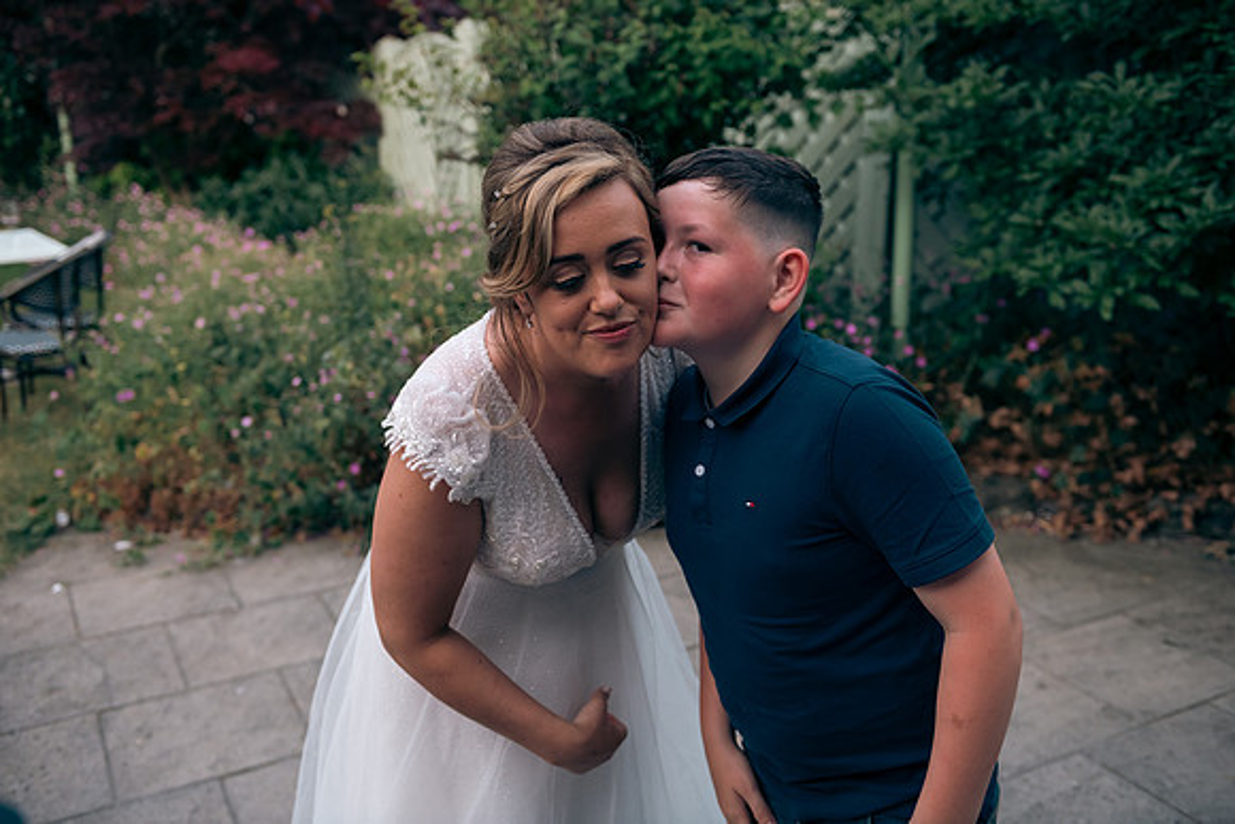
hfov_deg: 54.4
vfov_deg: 37.9
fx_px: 1201
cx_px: 618
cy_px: 412
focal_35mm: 35
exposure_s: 1/160
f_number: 3.5
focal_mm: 35
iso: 200
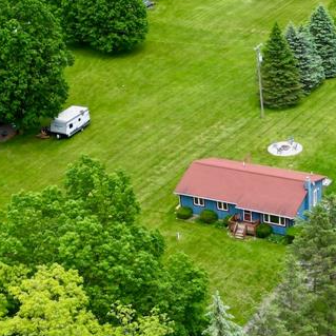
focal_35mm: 68
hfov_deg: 24.5
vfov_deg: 25.1
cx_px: 311
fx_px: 747
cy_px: 253
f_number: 1.7
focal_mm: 6.72
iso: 100
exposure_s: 1/1000
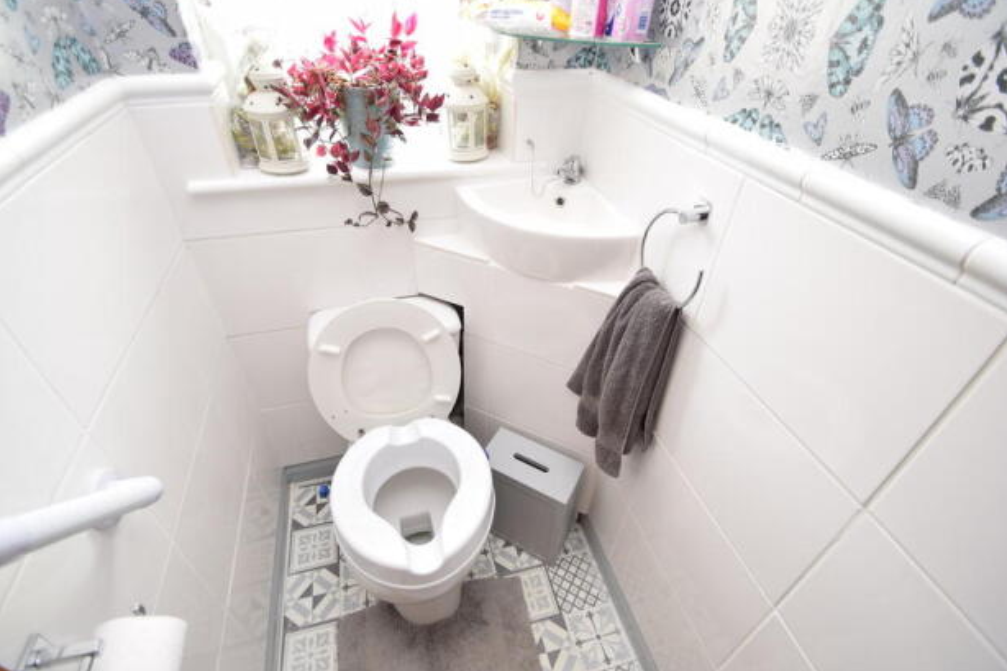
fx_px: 447
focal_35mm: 16
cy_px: 336
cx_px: 509
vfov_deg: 73.7
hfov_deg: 96.7
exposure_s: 1/80
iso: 400
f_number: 4
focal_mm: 10
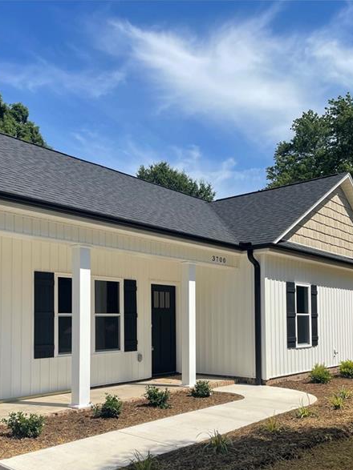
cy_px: 307
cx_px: 196
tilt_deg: +3.3
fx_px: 462
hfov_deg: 41.7
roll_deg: -0.1
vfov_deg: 53.1
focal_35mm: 34
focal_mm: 4.2
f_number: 1.6
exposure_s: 1/4651
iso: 32
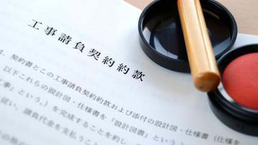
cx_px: 129
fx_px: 599
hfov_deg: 24.3
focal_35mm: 88
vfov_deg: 13.8
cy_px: 67
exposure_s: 1/50
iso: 100
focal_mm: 55
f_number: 6.3
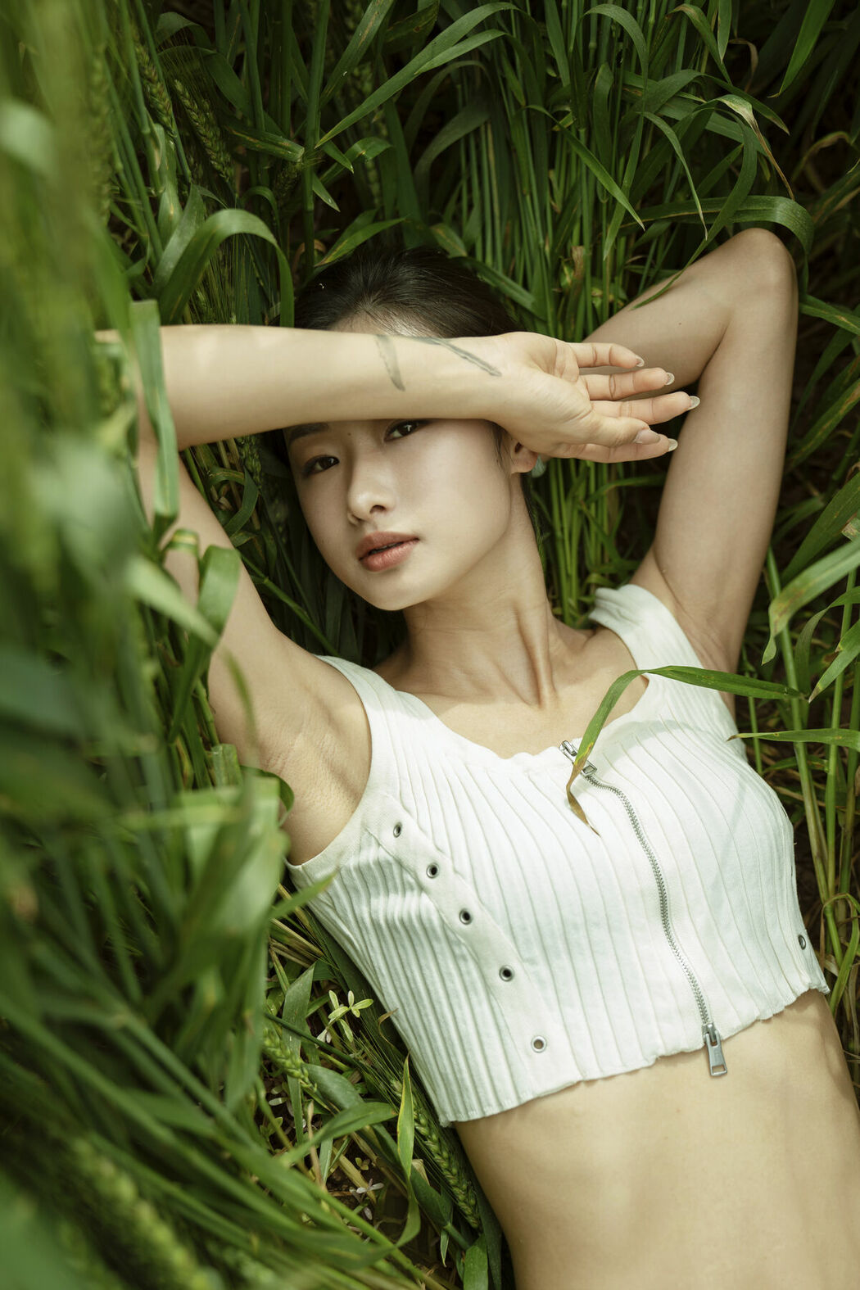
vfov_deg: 41.9
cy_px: 645
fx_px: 1684
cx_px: 430
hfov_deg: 28.6
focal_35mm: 47
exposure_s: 1/500
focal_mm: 47
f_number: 2.5
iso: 50
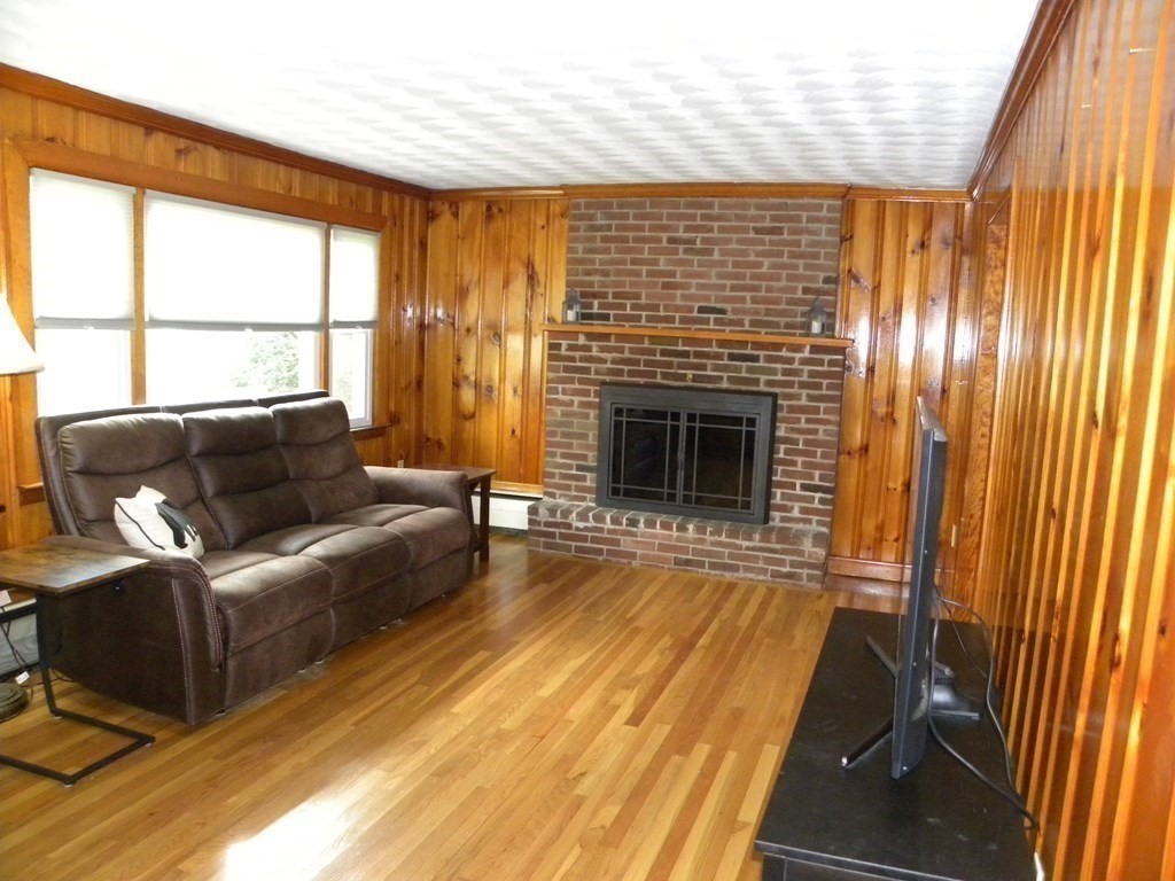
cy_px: 440
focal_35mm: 26
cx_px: 588
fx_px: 883
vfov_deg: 53.1
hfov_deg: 67.3
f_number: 2.8
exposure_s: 1/30
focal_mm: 4.6
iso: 400
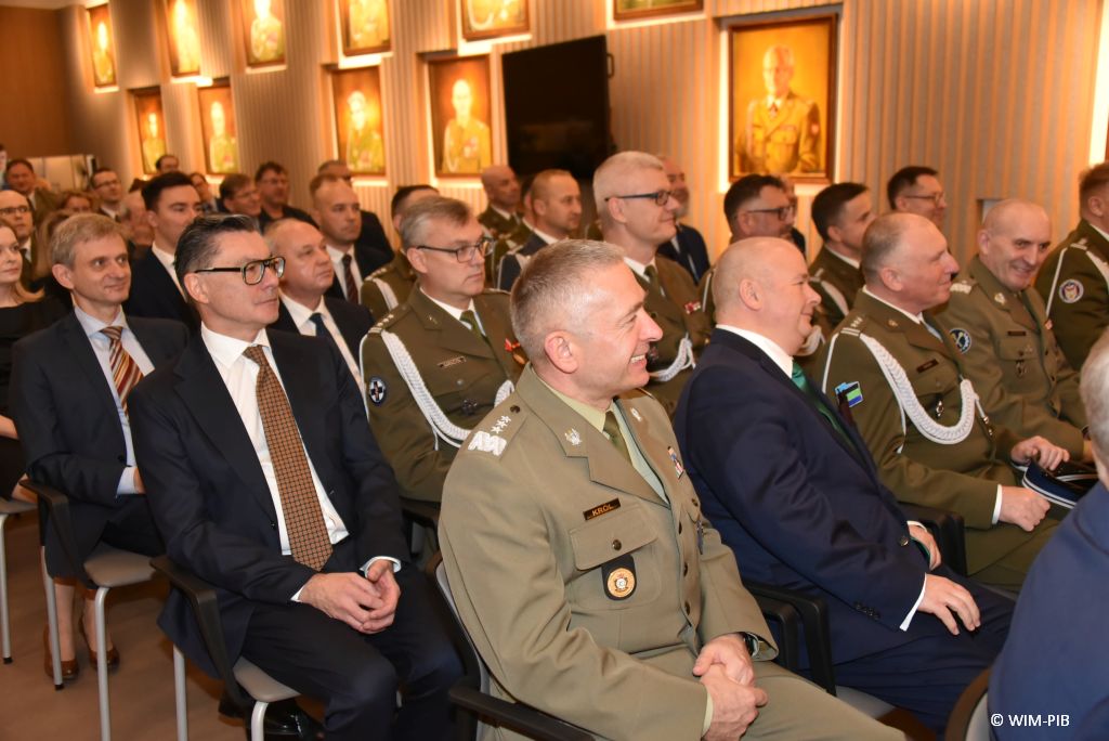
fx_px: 1048
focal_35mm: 34
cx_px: 554
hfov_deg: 55.8
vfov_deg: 38.9
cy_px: 370
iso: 3200
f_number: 3.8
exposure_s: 1/60
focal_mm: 34
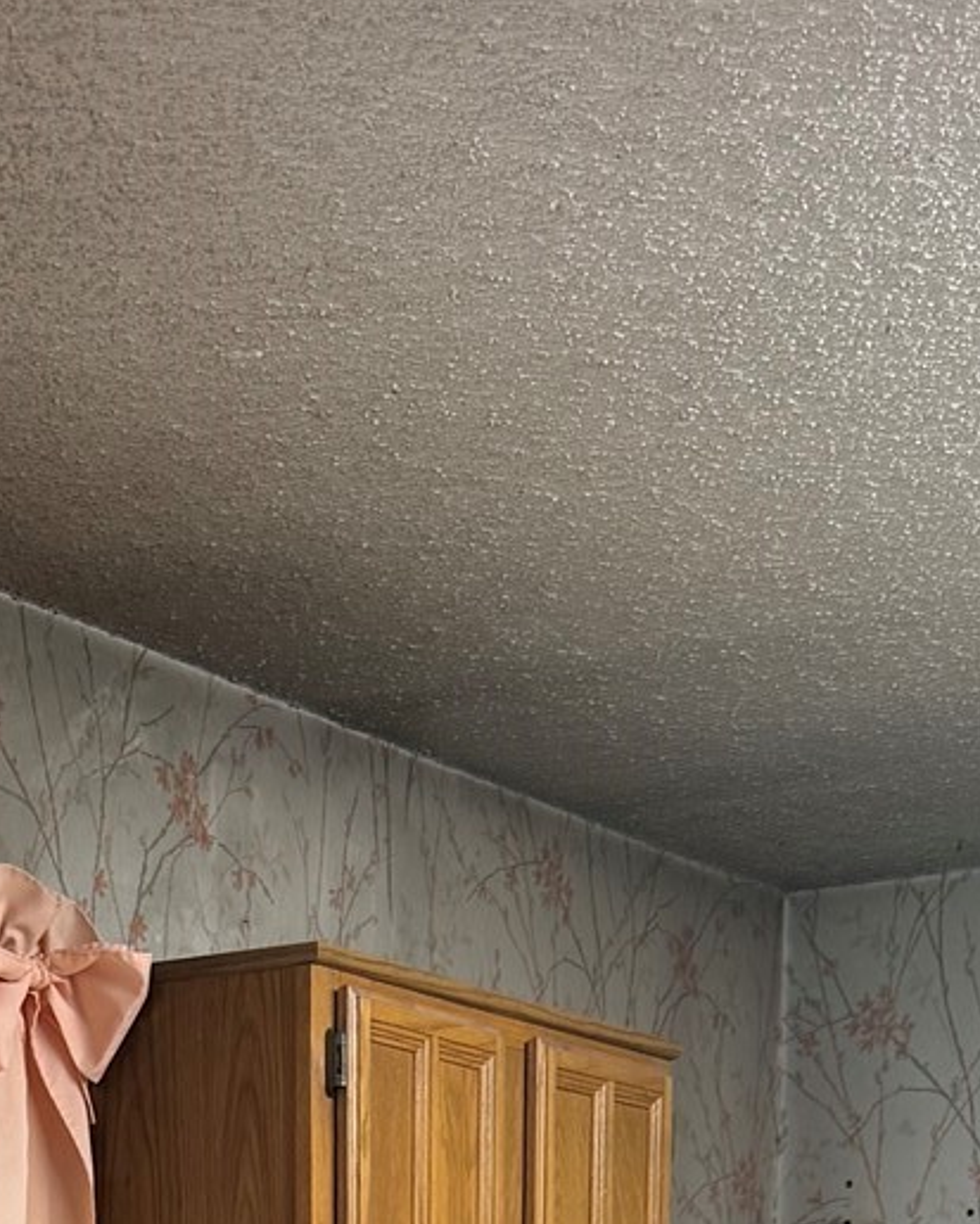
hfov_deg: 16.4
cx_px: 228
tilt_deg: -13.0
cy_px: 2315
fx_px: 3371
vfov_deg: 16.5
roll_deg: +0.6
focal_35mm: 93
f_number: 1.78
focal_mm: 6.76
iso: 125
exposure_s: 1/60
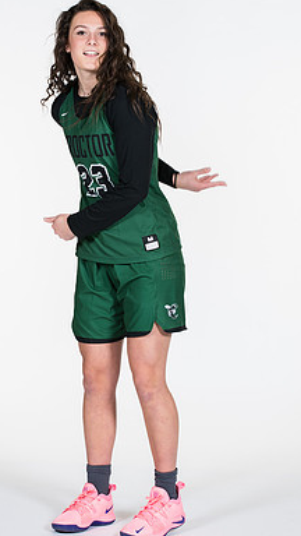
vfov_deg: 16.6
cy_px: 260
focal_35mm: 129
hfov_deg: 9.4
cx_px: 157
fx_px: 1830
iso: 200
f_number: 5.6
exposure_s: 1/160
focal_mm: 70
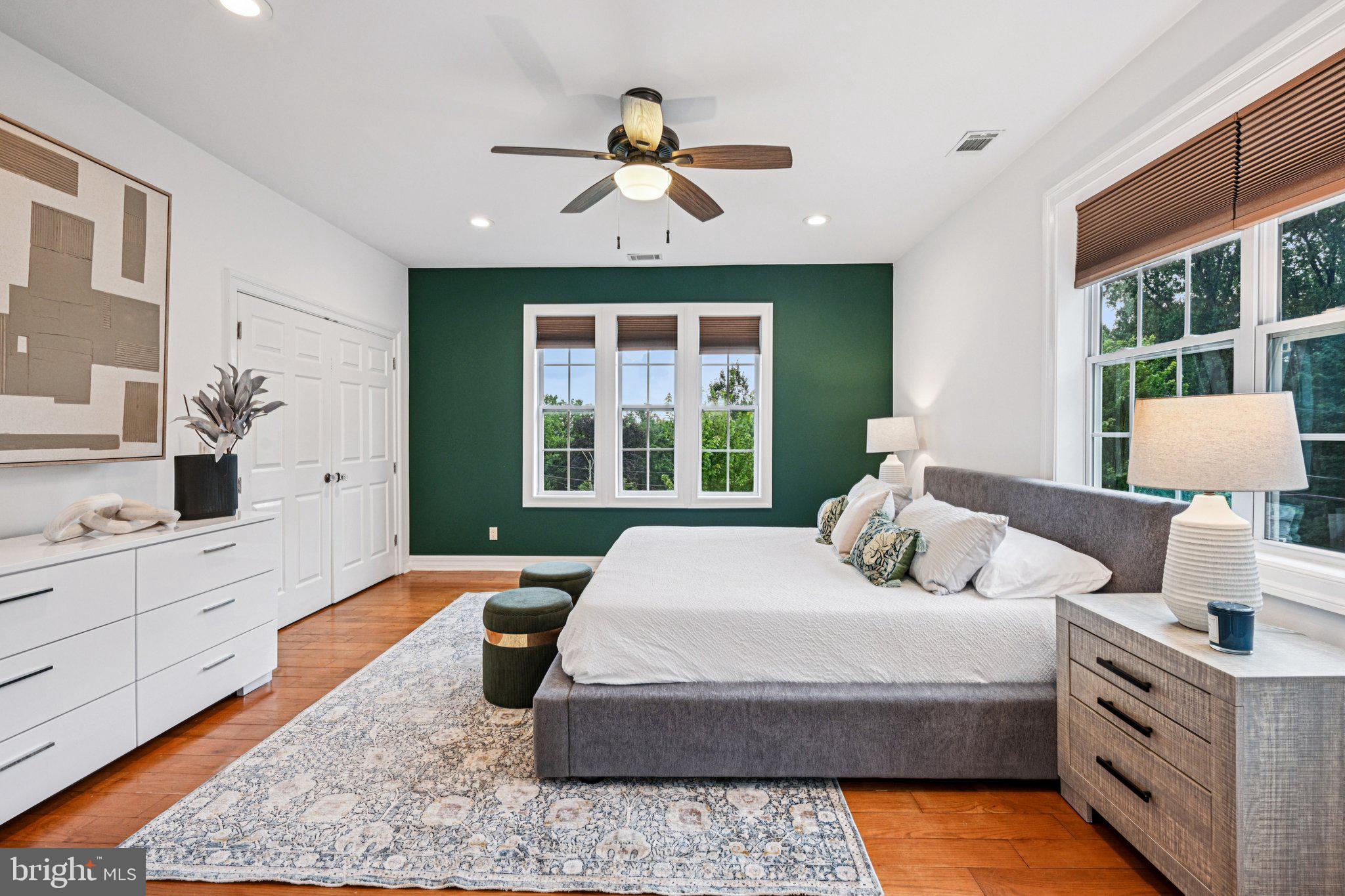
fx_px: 598
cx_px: 672
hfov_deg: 96.7
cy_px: 448
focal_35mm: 16
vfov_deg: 73.7
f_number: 8
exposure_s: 1/50
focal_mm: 16
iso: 800
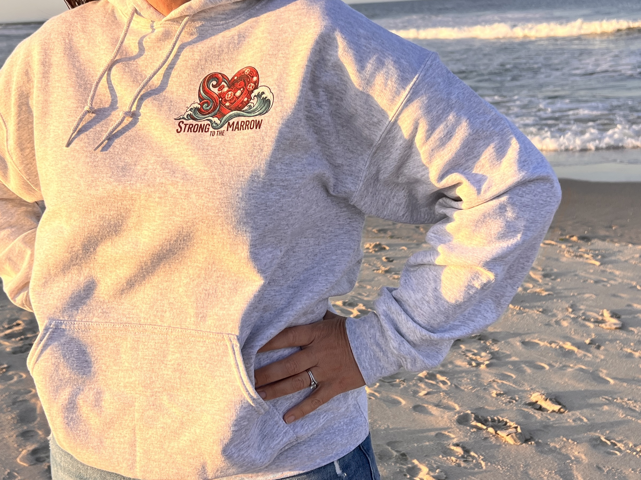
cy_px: 240
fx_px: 481
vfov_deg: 53.1
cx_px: 320
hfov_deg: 67.3
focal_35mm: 26
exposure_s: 1/1531
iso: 50
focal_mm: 5.7
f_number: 1.5
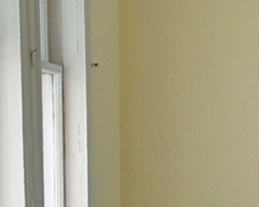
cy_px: 73
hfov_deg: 13.5
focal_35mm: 87
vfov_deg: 17.6
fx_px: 667
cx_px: 669
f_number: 5
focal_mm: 10
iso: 200
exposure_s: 1/125
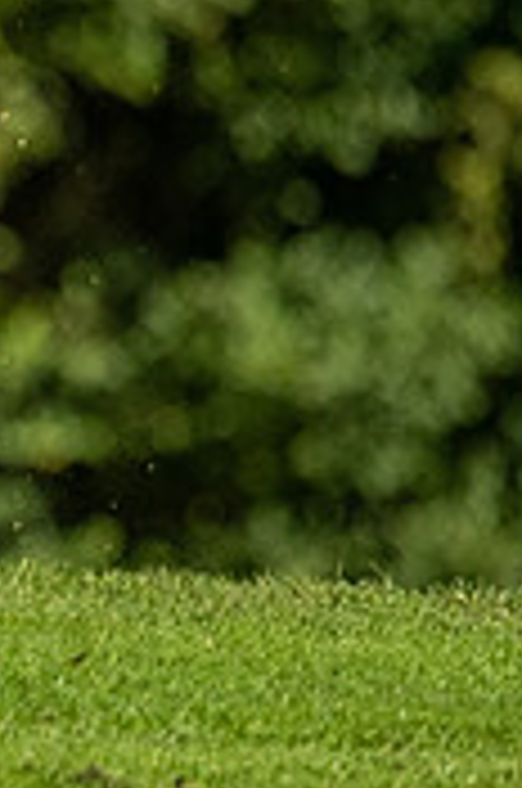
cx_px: -912
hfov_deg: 0.8
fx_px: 36049
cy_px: 276
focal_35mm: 1651
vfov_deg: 1.3
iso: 400
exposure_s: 1/4000
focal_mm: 300
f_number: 4
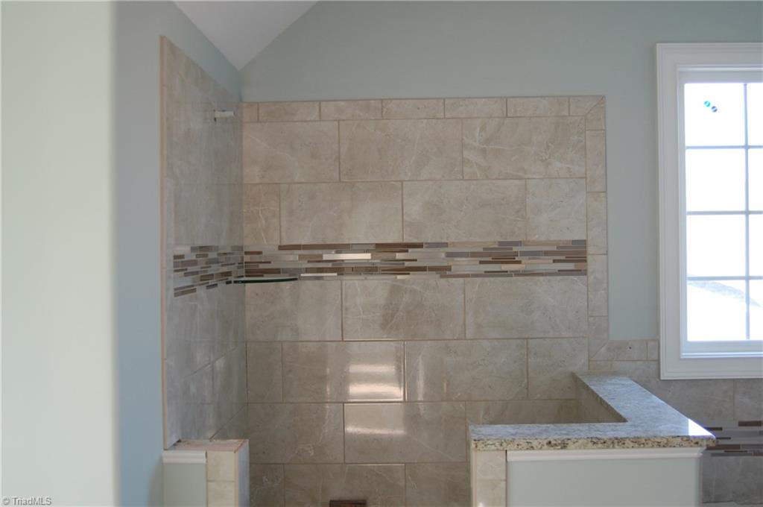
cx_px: 382
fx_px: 826
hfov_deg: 49.6
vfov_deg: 34.1
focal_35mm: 39
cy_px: 254
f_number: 4
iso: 400
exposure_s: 1/60
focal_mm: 26
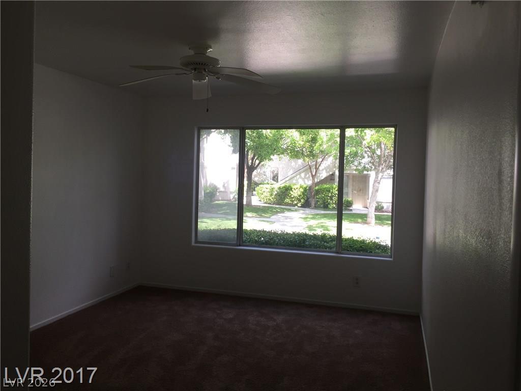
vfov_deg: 48.2
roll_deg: -2.8
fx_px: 436
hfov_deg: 61.7
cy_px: 196
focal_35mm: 29
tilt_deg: -1.9
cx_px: 260
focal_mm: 4.15
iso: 32
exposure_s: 1/120
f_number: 2.2
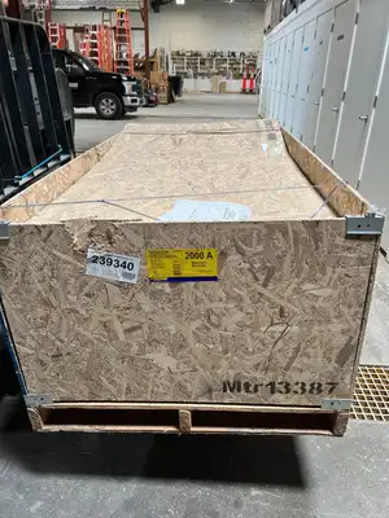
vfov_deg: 67.3
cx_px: 194
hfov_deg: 53.1
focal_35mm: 26
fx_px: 390
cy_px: 259
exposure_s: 1/121
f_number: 1.5
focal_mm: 5.7
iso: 100
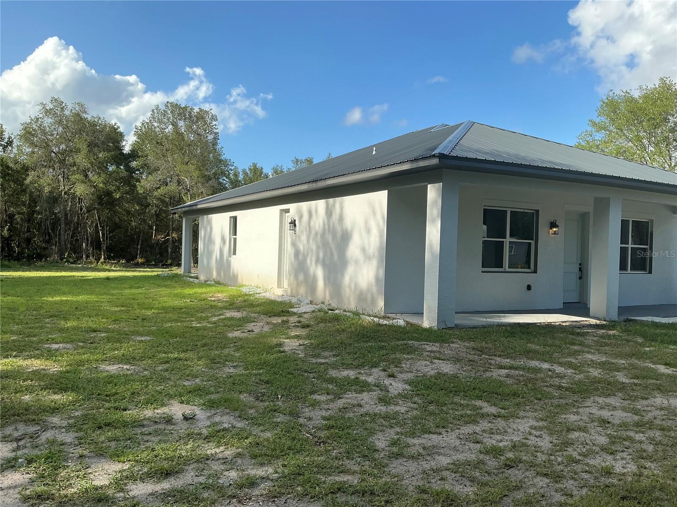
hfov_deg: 63.4
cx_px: 338
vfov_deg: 49.7
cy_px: 254
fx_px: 548
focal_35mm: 28
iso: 25
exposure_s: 1/1221
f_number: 1.8
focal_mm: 3
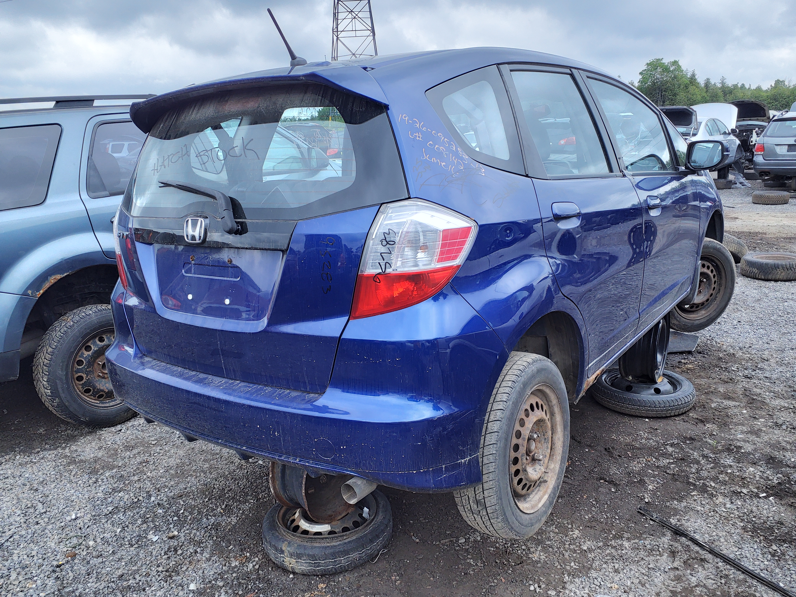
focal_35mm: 26
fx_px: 598
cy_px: 298
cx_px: 398
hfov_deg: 67.3
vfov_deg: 53.1
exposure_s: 1/173
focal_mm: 3.58
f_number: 1.9
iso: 40
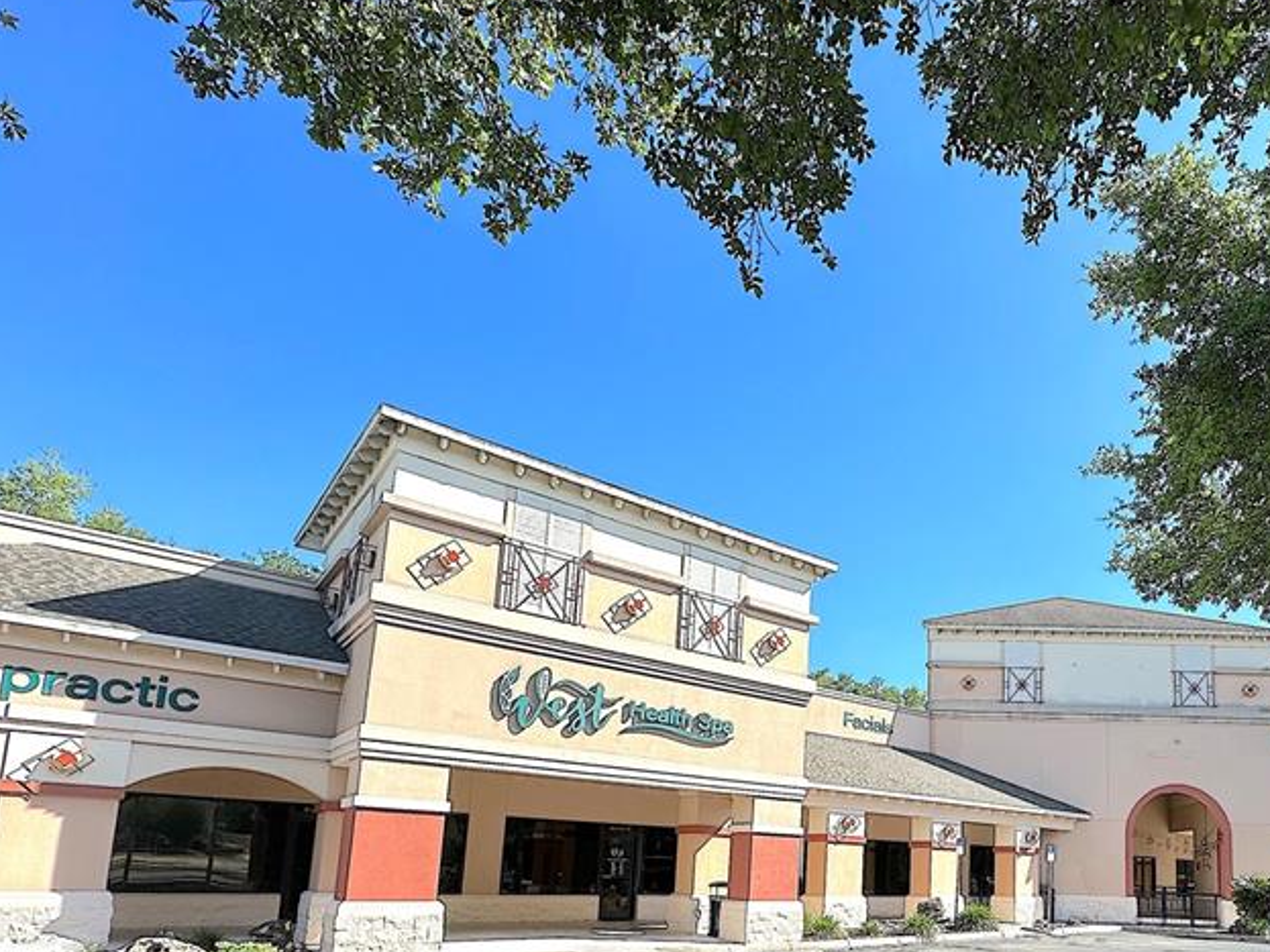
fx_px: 844
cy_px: 756
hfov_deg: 71.1
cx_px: 875
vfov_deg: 54.9
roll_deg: -1.1
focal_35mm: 23
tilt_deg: +9.4
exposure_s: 1/1642
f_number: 2.2
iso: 40
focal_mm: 2.22
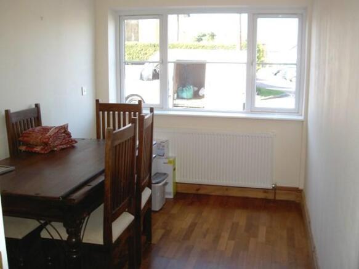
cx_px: 180
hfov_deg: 47.9
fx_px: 404
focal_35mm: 39
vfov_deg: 36.8
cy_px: 134
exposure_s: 1/60
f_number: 2.8
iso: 50
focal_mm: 8
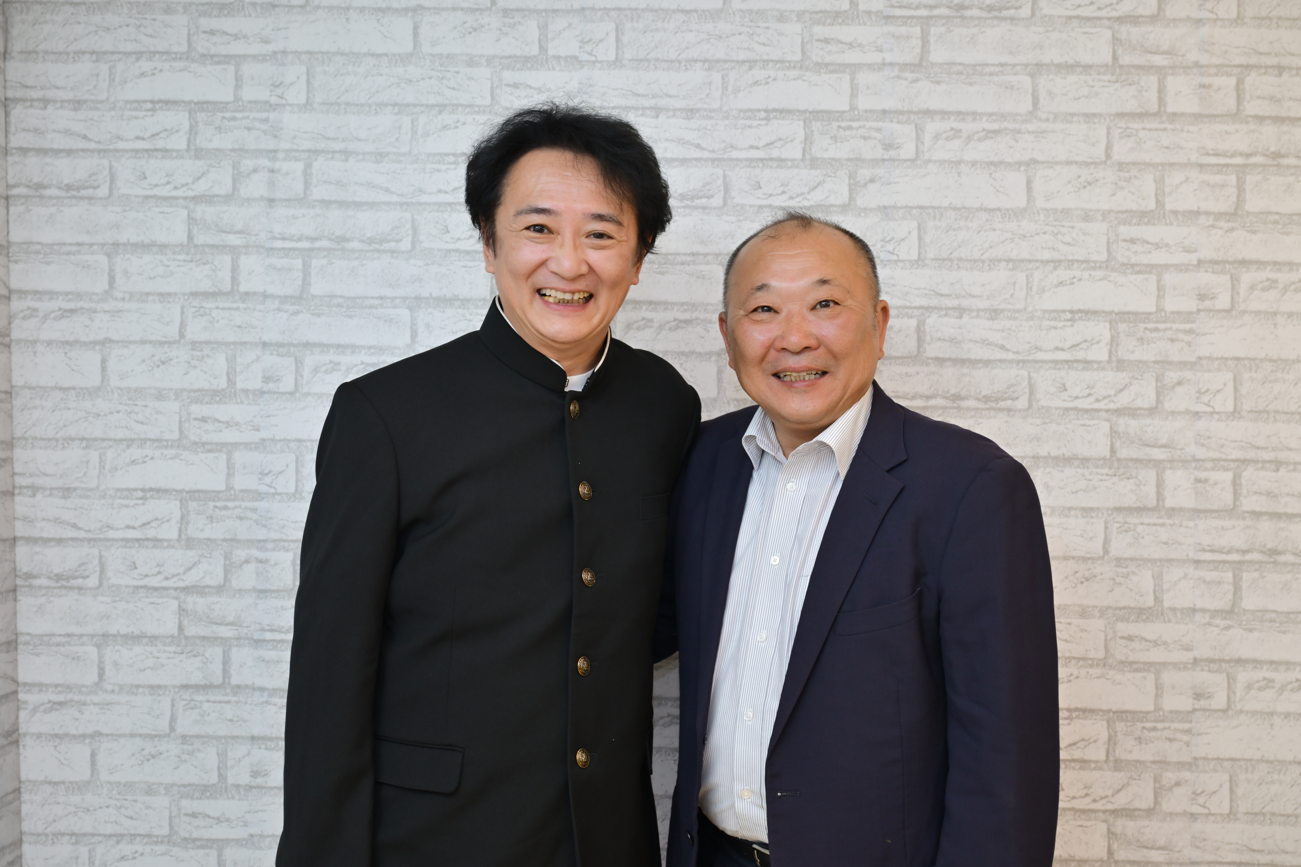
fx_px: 1445
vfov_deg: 33.4
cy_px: 434
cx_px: 650
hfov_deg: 48.5
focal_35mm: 40
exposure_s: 1/80
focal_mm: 40
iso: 640
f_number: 7.1
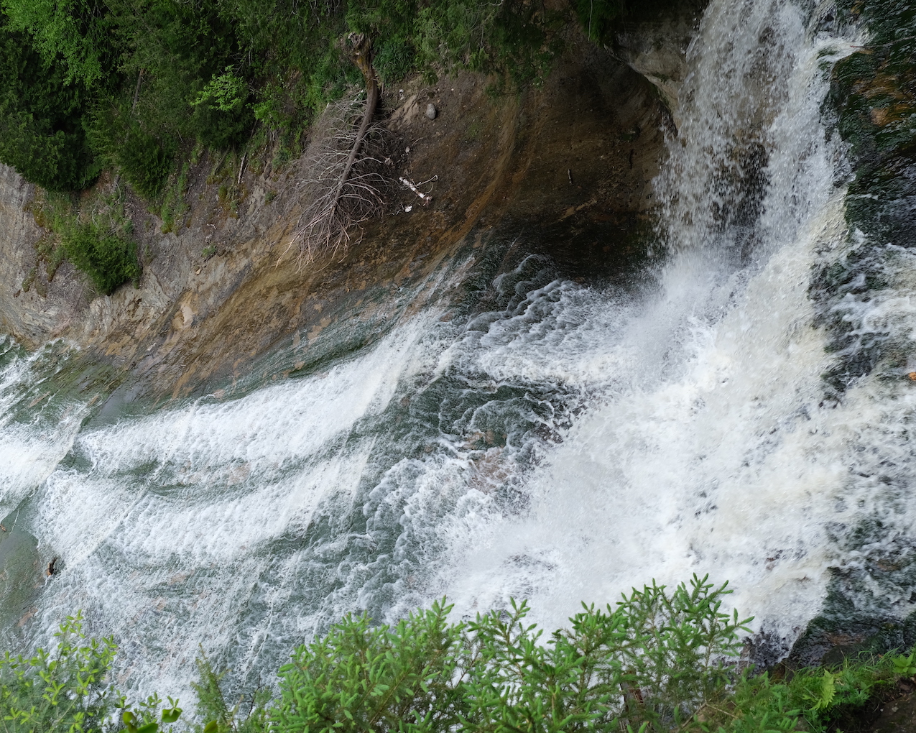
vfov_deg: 47.1
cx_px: 402
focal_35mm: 31
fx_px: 840
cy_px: 372
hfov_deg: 57.0
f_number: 5.6
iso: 160
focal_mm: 18
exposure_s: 1/160
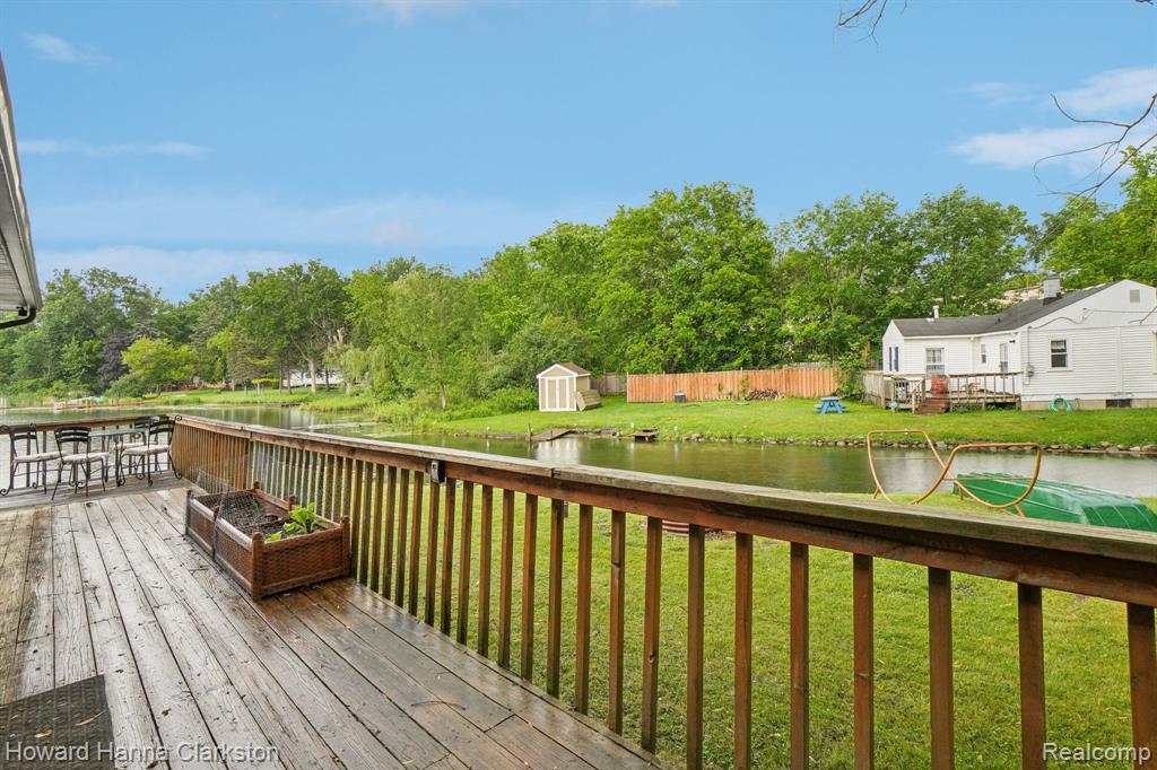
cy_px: 385
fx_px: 482
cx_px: 578
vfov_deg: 77.3
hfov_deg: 100.4
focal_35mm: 15
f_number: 8
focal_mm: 10
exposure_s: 1/90
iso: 100
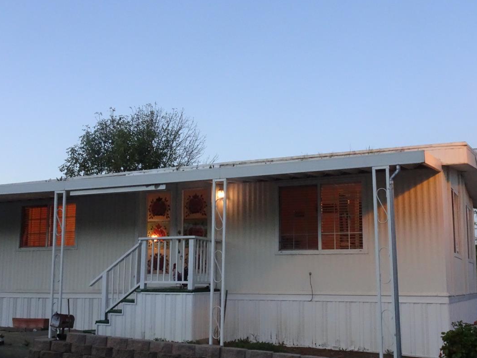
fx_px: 606
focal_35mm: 44
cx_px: 235
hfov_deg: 42.9
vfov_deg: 32.8
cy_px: 199
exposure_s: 1/40
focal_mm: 5.26
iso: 500
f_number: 4
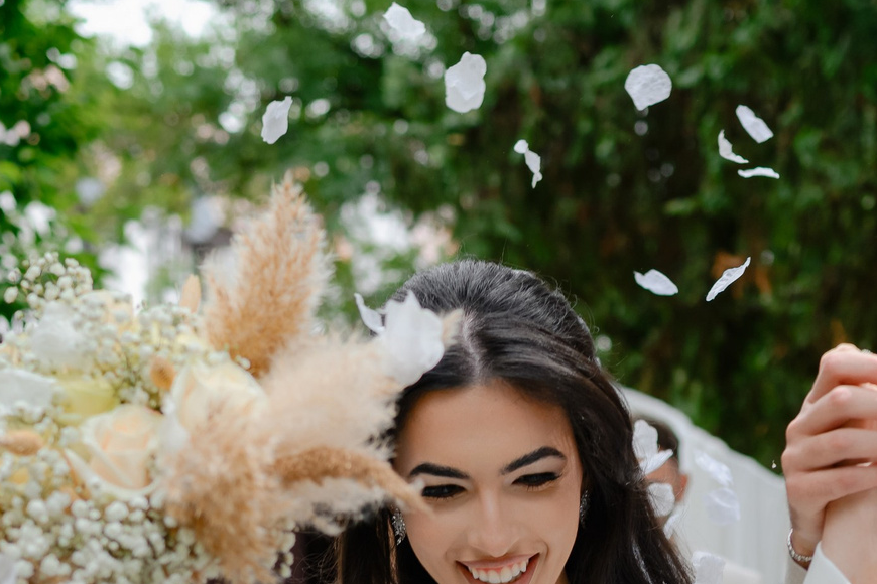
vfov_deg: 12.7
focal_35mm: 103
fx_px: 2509
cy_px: 829
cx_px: 576
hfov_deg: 19.8
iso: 200
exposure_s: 1/640
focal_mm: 35
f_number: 2.8
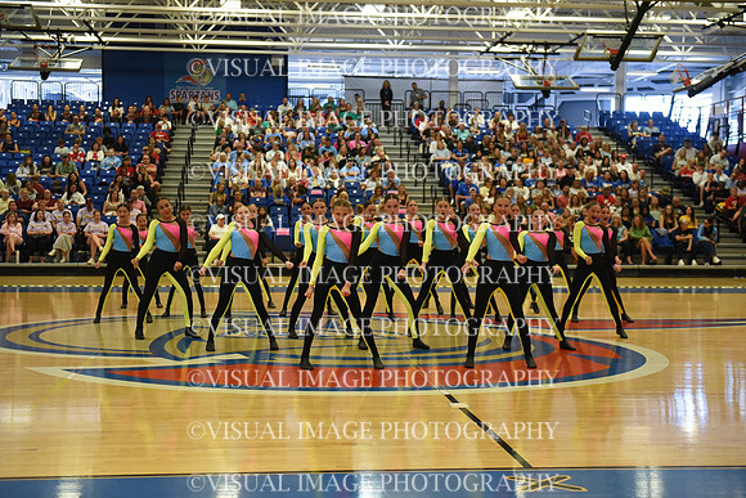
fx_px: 1202
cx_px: 373
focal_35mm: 58
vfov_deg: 23.4
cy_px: 249
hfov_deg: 34.5
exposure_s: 1/1000
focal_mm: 58
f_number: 2.8
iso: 6400
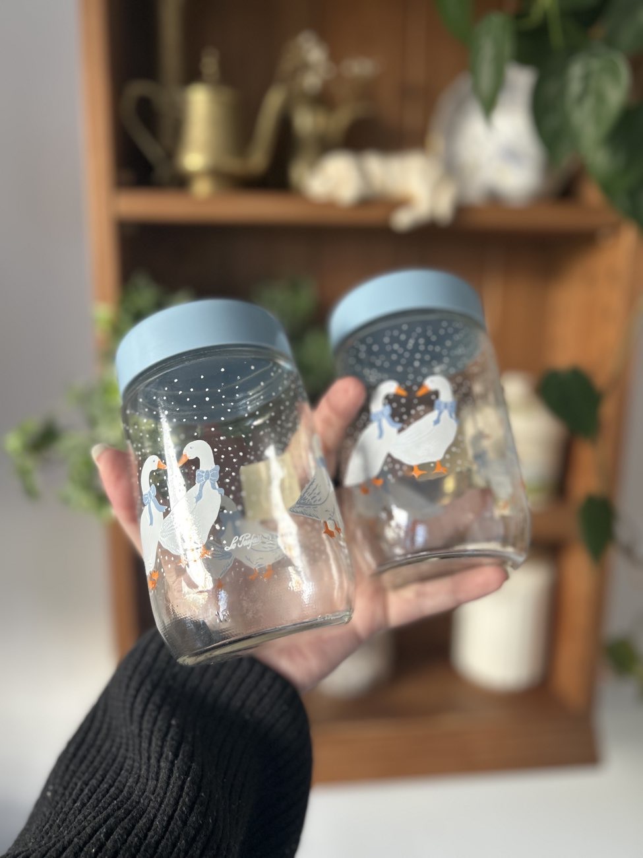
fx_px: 644
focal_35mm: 26
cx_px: 322
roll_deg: -1.4
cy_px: 429
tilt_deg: -11.3
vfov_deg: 67.3
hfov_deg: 53.1
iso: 100
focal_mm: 5.7
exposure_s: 1/60
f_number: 1.5
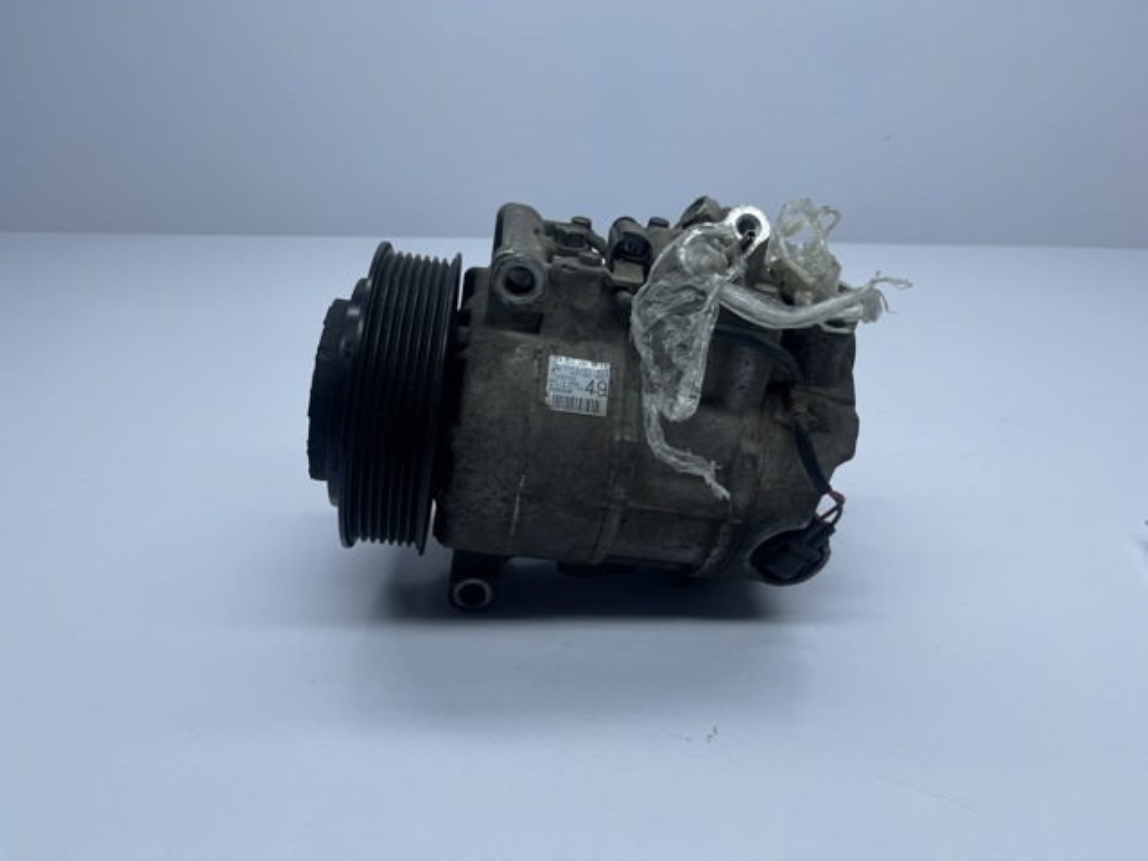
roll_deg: -0.1
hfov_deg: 69.4
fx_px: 829
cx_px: 574
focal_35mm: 25
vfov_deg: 54.9
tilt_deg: -30.7
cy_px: 430
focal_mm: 5.1
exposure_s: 1/2203
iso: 32
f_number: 1.6
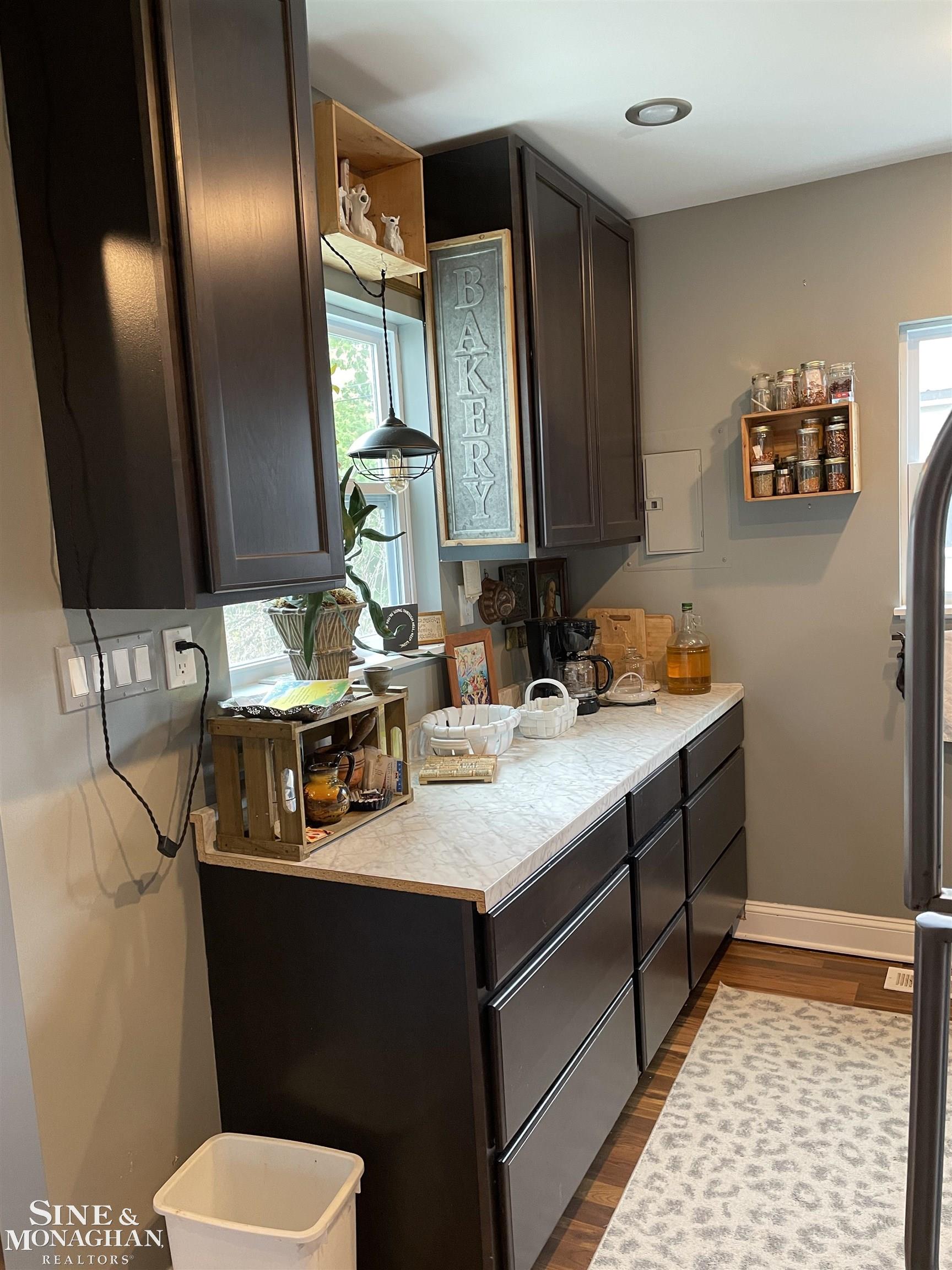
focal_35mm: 26
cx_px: 476
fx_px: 953
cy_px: 635
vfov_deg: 67.3
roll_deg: +4.1
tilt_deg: -7.0
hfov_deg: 53.1
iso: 160
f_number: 1.6
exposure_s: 1/60
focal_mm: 4.2
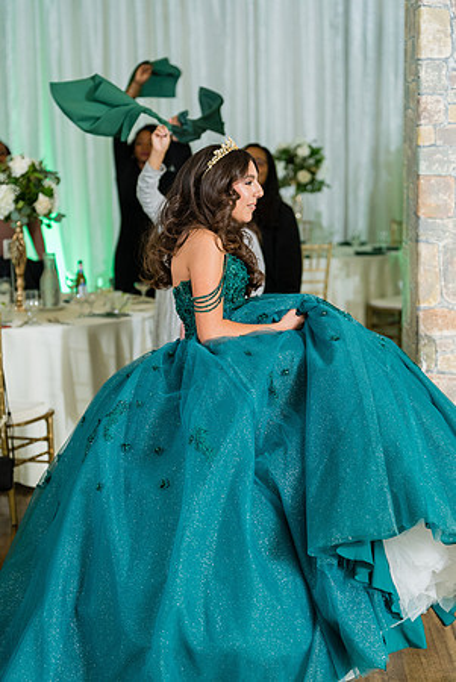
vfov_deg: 28.8
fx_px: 1327
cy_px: 341
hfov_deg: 19.5
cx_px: 228
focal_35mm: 70
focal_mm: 70
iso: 1600
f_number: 2.8
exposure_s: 1/250
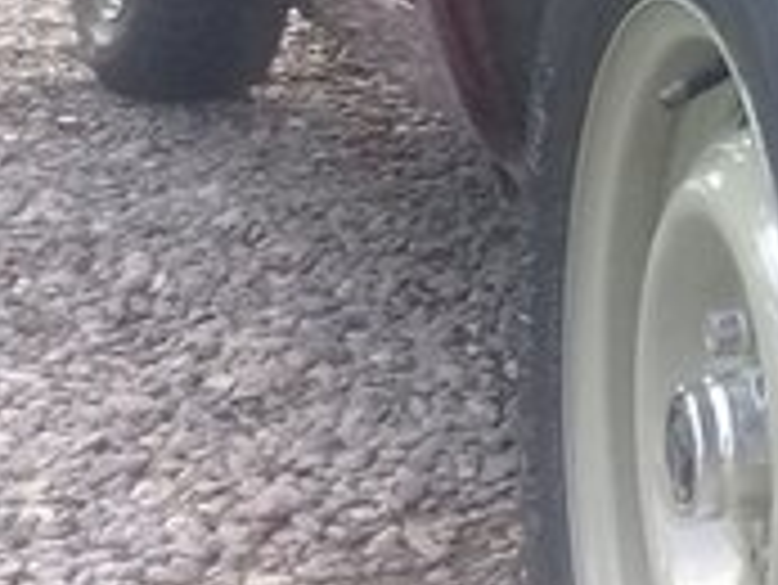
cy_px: -259
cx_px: 1142
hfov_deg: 15.5
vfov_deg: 12.1
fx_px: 2654
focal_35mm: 118
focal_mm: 3.3
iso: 100
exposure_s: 1/120
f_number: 2.2
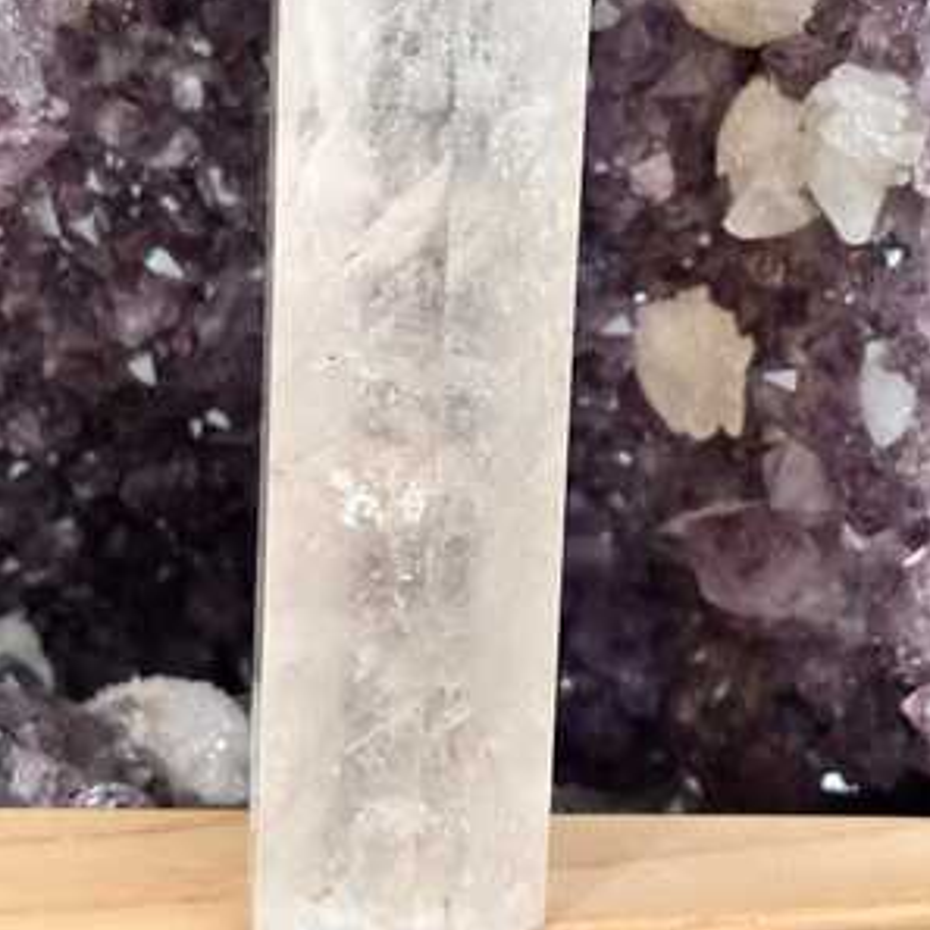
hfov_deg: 27.7
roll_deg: -0.6
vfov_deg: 27.7
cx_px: 463
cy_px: 407
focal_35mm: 62
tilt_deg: -15.8
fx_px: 1885
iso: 200
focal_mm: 5.96
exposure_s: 1/40
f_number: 1.6
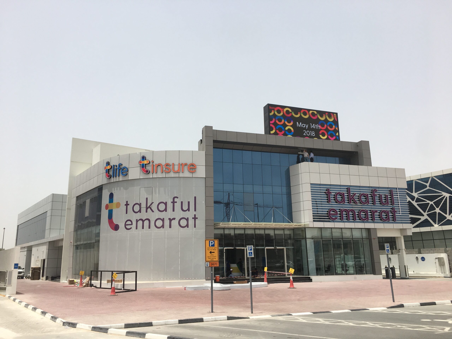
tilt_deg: +14.4
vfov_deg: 48.2
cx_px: 226
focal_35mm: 29
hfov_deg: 61.7
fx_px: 379
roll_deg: +0.4
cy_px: 170
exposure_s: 1/2262
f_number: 2.2
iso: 25
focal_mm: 4.15
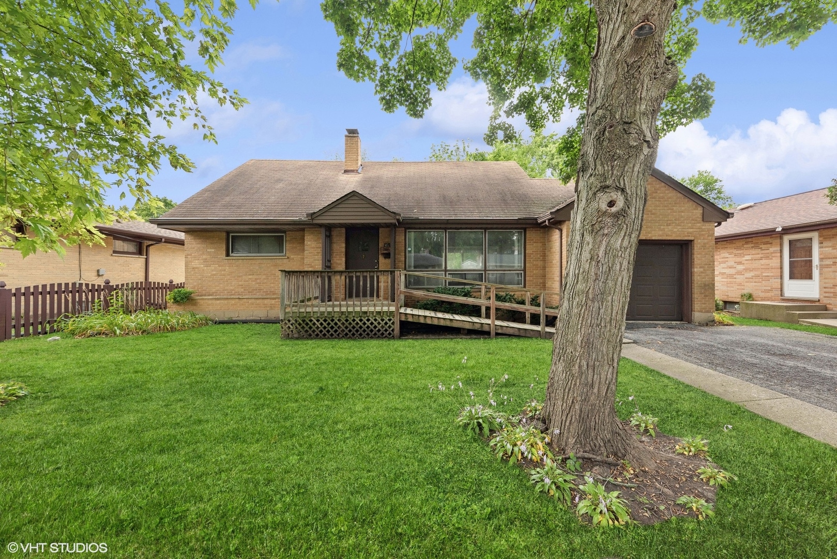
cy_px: 280
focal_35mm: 12
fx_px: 279
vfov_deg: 90.0
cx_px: 418
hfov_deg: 112.6
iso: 320
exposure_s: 1/100
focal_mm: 12
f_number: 8
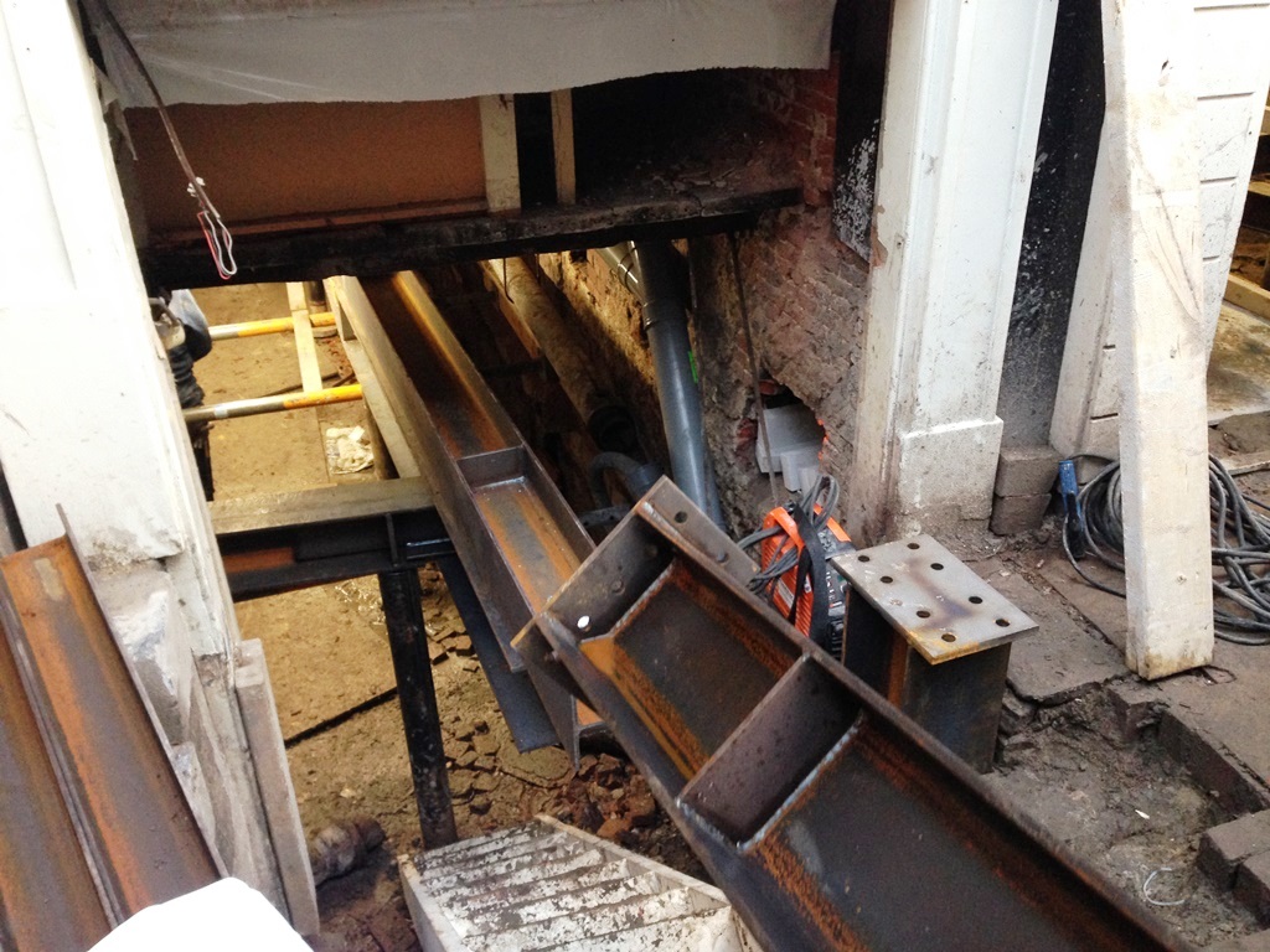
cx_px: 635
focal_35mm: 33
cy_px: 476
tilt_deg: -30.9
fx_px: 1211
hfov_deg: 55.4
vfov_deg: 42.9
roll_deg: +2.4
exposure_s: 1/20
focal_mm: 4.12
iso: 200
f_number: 2.4
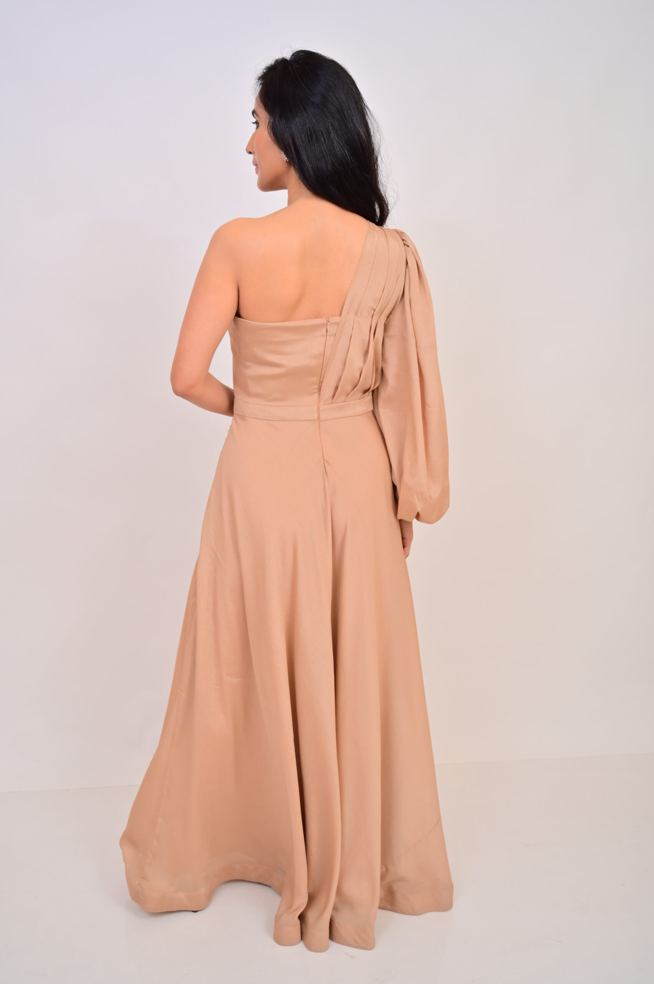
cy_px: 492
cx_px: 327
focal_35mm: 37
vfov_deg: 51.9
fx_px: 1010
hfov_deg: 35.9
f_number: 4
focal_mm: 37
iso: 160
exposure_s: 1/125
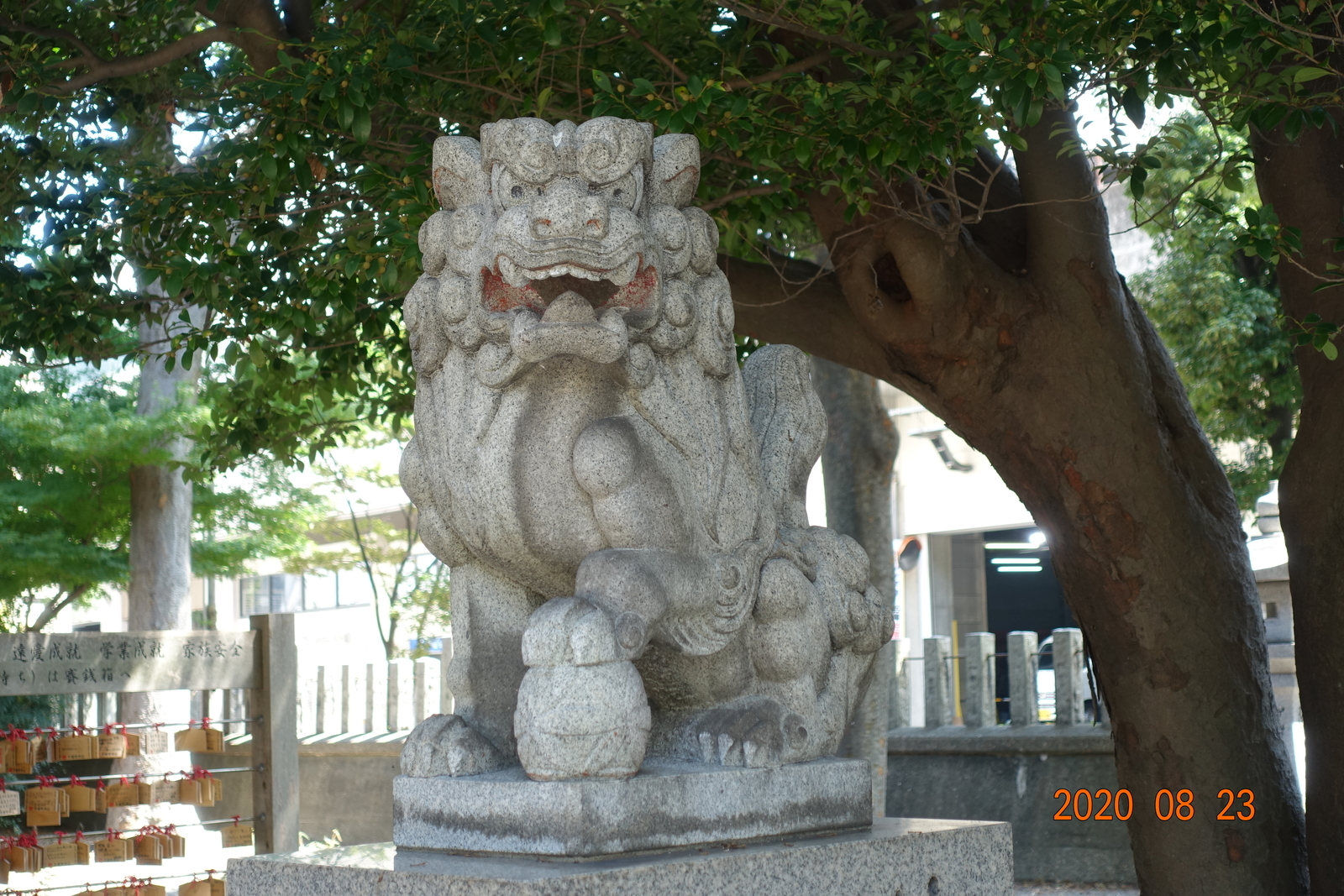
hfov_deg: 29.7
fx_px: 2539
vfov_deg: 20.0
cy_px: 448
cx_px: 672
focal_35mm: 68
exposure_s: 1/80
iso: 125
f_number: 3.2
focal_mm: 25
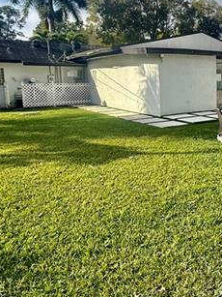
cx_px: 223
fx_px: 299
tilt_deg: -5.6
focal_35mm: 35
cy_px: 121
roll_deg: +0.3
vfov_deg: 52.3
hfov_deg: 36.5
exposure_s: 1/1848
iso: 50
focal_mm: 2.22
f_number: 2.2
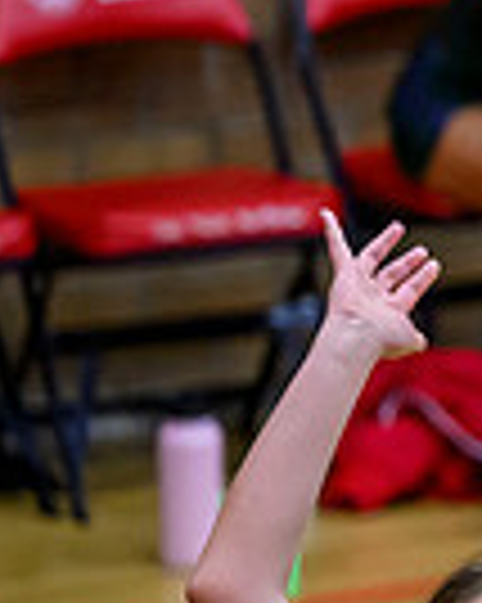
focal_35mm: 750
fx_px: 13389
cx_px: 1229
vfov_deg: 2.6
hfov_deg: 2.1
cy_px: 176
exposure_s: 1/1000
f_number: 2.8
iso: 4000
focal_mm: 150
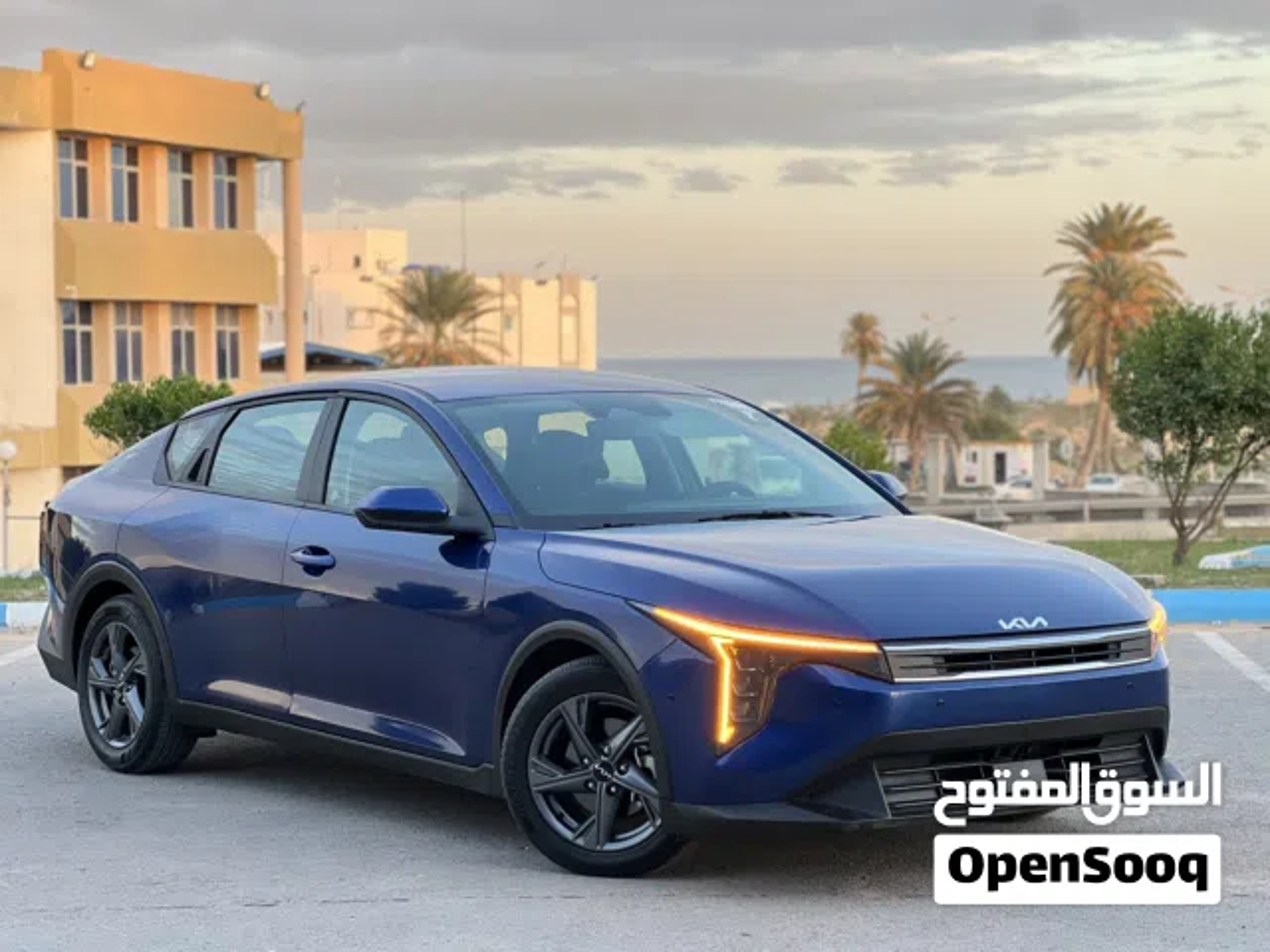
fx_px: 2825
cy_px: 476
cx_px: 635
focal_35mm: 77
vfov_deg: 19.1
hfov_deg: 25.3
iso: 125
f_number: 2.8
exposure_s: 1/121
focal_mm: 9
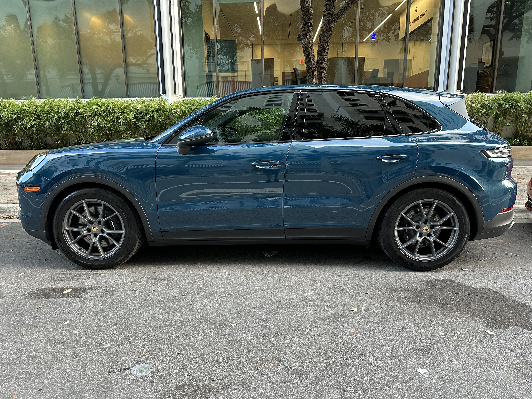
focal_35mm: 24
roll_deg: +1.2
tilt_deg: -11.4
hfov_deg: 71.6
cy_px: 200
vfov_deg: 56.8
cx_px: 266
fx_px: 369
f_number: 1.78
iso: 200
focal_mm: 6.86
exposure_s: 1/121
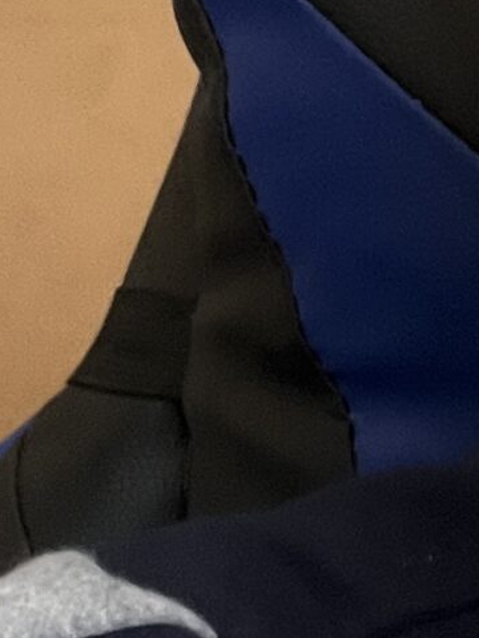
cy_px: -94
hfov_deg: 8.5
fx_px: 2952
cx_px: 1120
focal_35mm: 160
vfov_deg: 12.1
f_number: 2.2
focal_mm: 2.71
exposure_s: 1/50
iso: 400
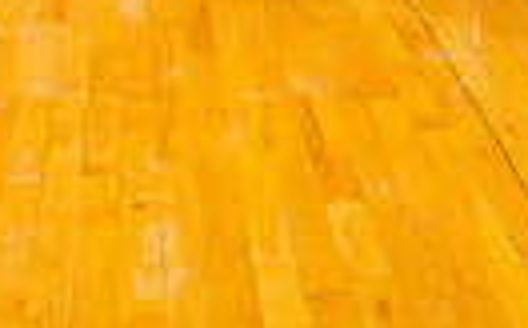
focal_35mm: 101
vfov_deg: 10.5
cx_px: 96
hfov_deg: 20.4
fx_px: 1451
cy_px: -528
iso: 320
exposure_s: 1/250
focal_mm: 29
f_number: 8
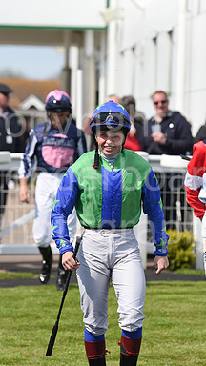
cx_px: 108
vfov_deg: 8.0
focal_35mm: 269
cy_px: 183
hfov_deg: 4.5
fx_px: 2612
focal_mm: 170
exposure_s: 1/4000
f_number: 5
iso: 500
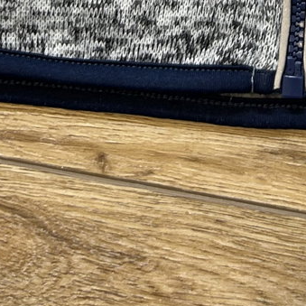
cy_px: -352
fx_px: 1120
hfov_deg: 15.3
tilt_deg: -82.2
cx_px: 289
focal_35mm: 112
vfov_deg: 13.0
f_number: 1.5
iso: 100
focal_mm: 5.7
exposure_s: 1/50
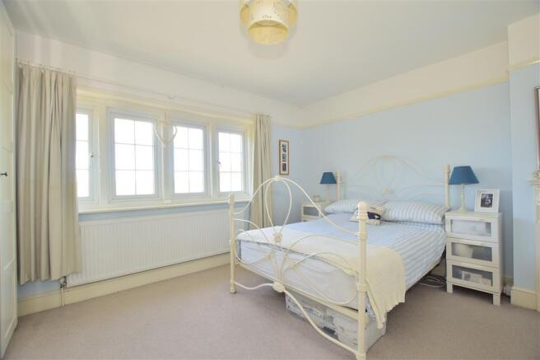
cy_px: 180
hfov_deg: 100.4
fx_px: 225
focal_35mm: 15
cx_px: 270
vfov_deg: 77.3
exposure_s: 1/100
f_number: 5
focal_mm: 10
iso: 500
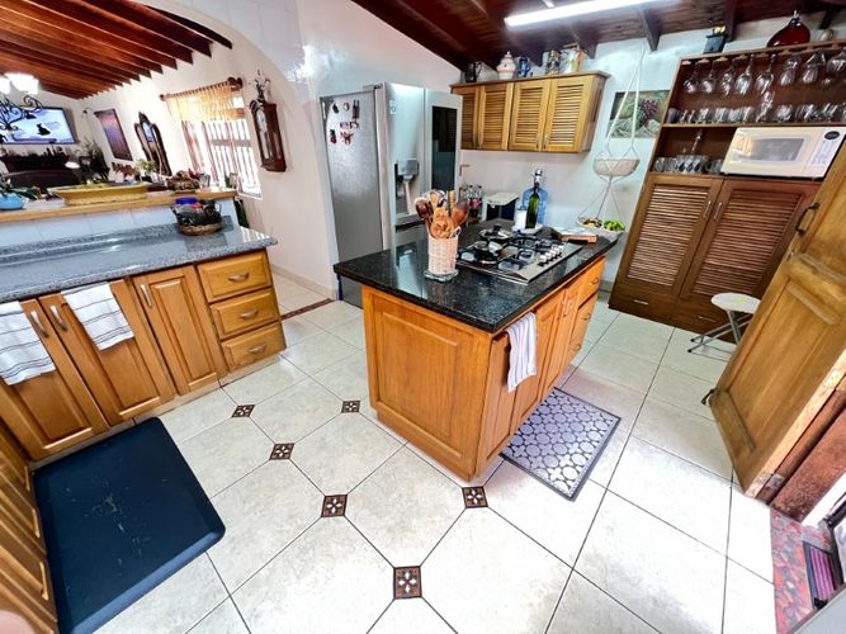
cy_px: 317
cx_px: 423
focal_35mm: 13
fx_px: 318
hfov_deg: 106.2
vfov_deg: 89.9
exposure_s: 1/60
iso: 400
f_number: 1.8
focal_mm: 1.57
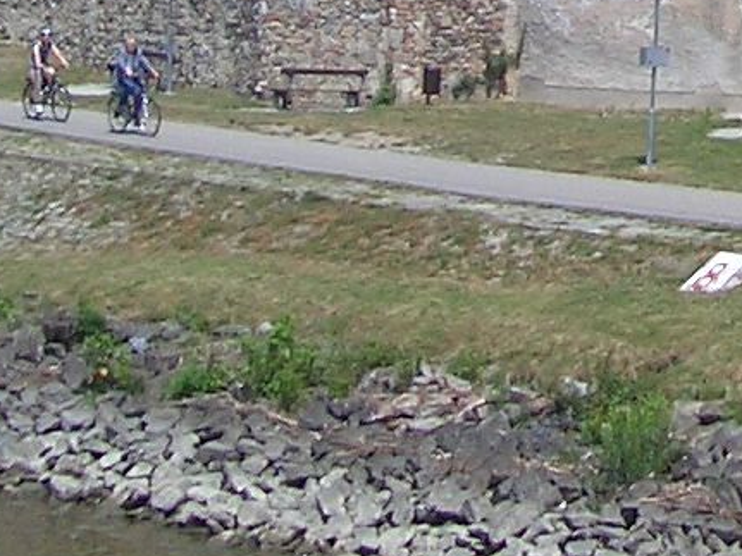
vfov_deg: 7.4
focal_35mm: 187
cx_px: 885
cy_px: -852
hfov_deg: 10.4
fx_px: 4007
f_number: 4.3
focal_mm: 5.8
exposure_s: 1/640
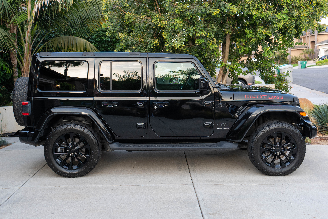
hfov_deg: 48.5
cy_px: 110
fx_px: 364
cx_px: 164
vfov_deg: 33.4
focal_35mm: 40
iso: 800
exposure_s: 1/160
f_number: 4.5
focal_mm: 40
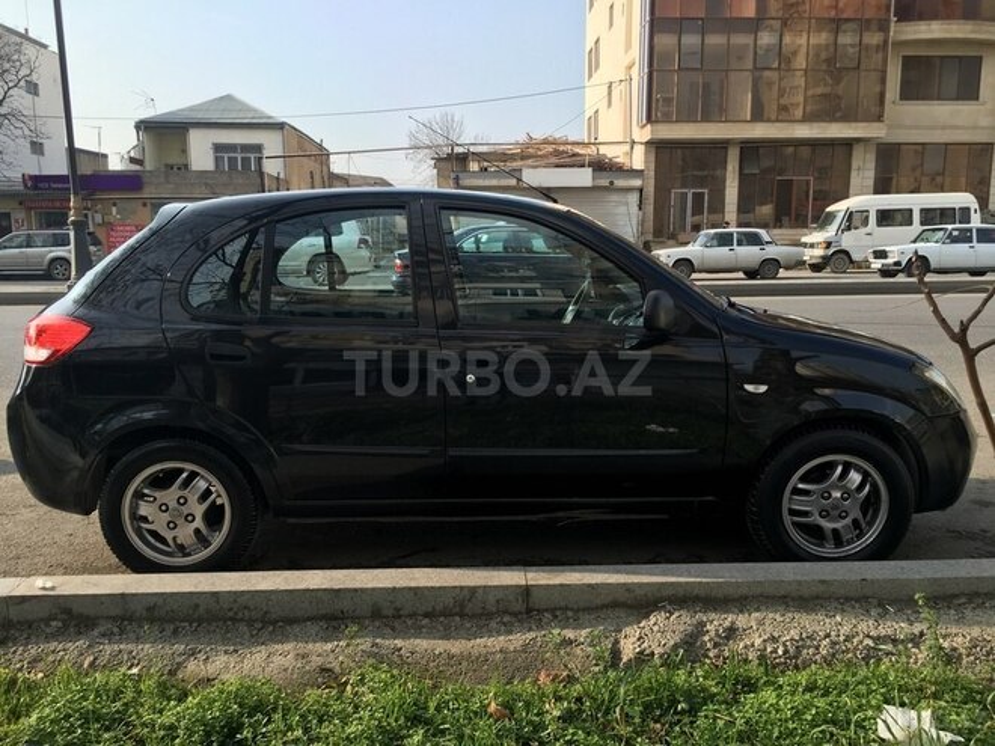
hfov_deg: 61.7
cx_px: 498
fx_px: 834
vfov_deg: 48.2
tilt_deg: -8.0
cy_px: 373
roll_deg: +1.0
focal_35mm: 29
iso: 25
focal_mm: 4.15
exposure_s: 1/777
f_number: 2.2
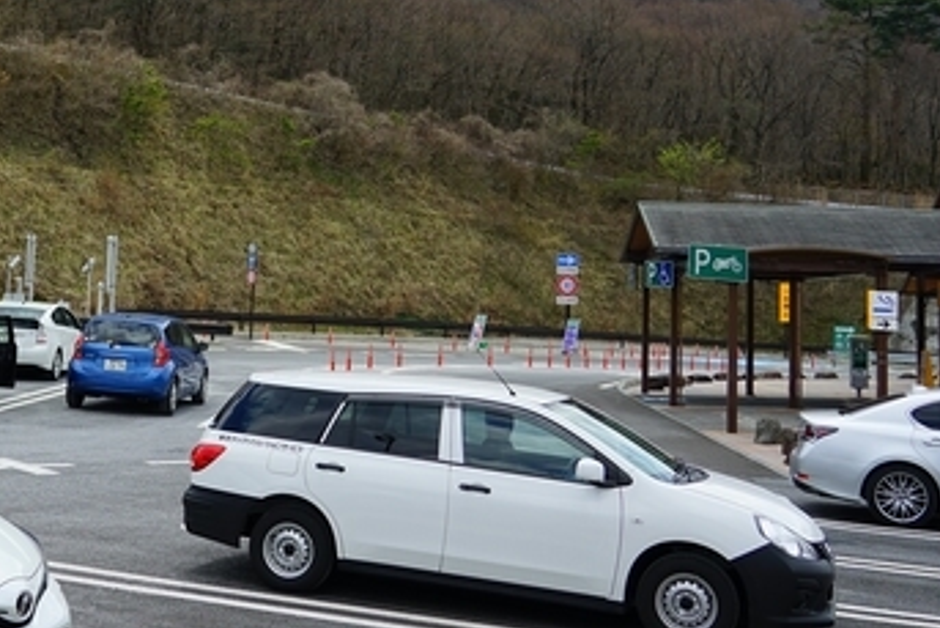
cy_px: 154
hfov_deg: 34.5
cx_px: 186
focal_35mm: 56
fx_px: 1463
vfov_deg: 23.9
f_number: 4
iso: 125
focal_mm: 24
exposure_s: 1/1000
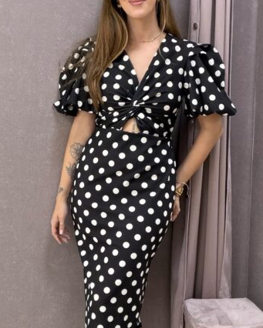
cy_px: 179
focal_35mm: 55
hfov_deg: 27.6
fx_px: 535
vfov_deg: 34.1
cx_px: 154
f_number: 1.9
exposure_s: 1/50
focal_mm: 2.71
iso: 125
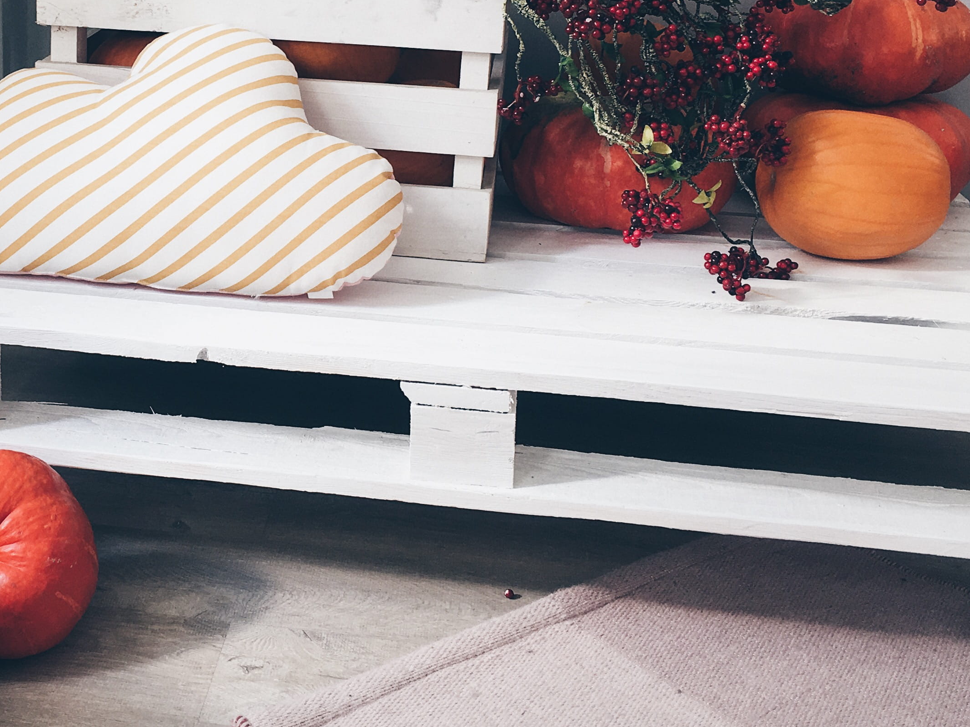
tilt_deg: -12.9
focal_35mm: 55
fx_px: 1541
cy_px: 139
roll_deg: -0.7
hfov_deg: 34.2
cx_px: 233
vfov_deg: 26.0
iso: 25
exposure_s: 1/33
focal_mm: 4.15
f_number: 2.2
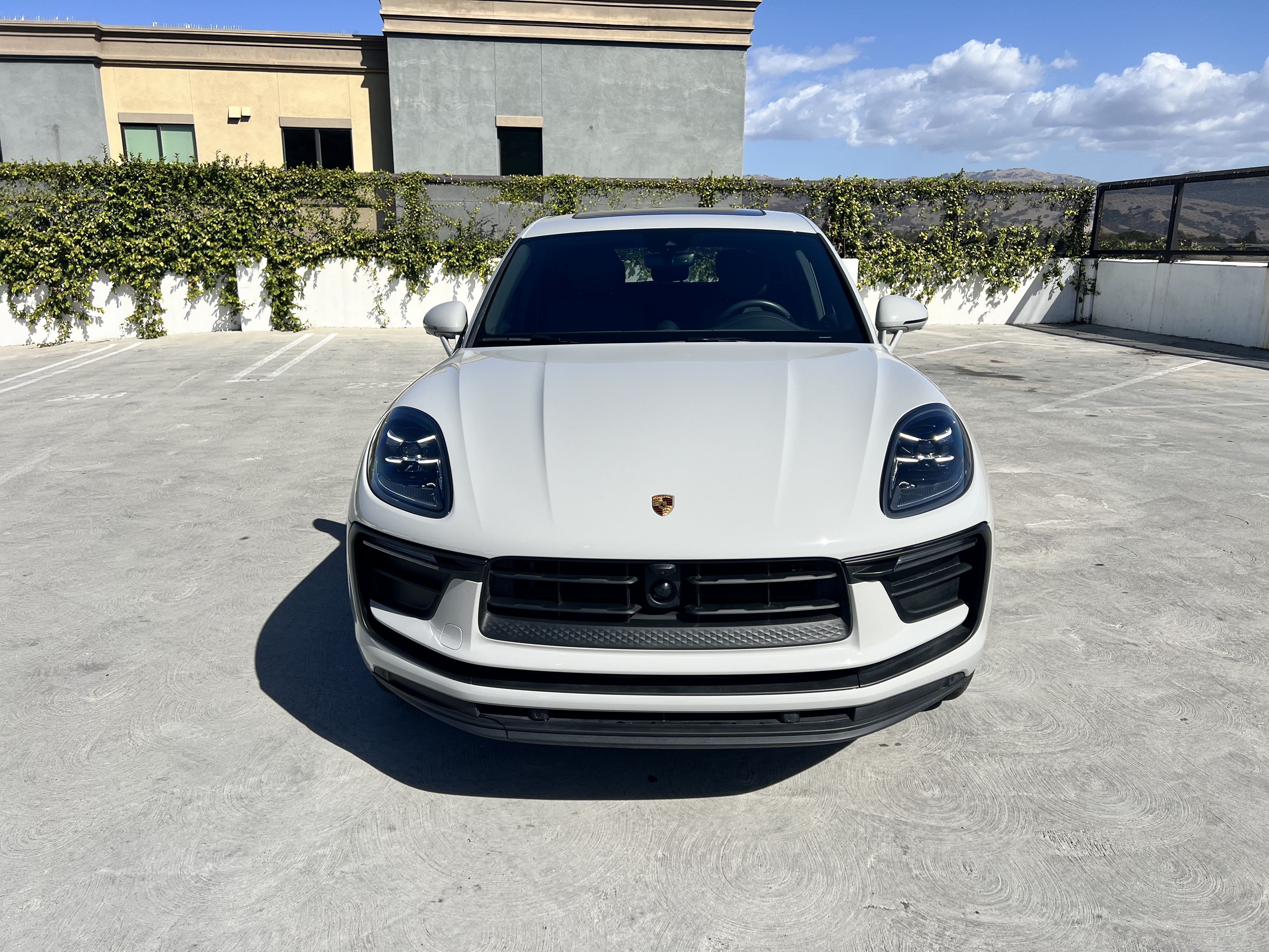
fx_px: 953
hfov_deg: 67.3
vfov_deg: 53.1
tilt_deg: -14.3
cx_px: 634
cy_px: 476
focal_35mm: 26
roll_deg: -0.3
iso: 50
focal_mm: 5.7
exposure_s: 1/6579
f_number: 1.5
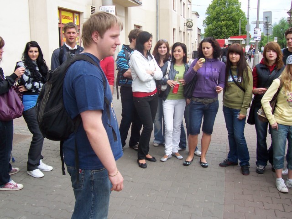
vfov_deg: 38.7
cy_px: 110
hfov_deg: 50.1
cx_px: 146
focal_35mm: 37
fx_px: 312
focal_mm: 5.6
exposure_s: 1/350
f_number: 2.8
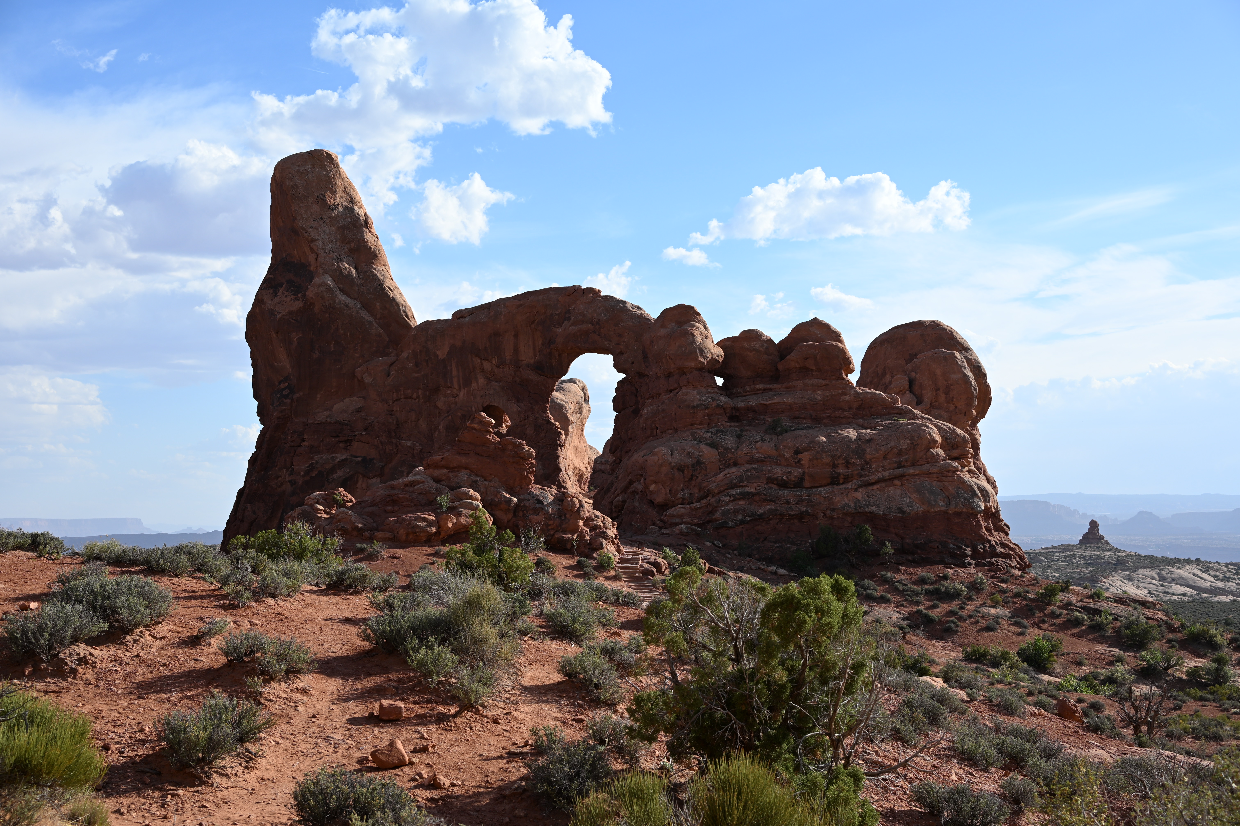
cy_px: 413
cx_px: 620
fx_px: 1722
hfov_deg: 39.6
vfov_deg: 27.0
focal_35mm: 50
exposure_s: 1/400
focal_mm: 50
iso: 100
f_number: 7.1
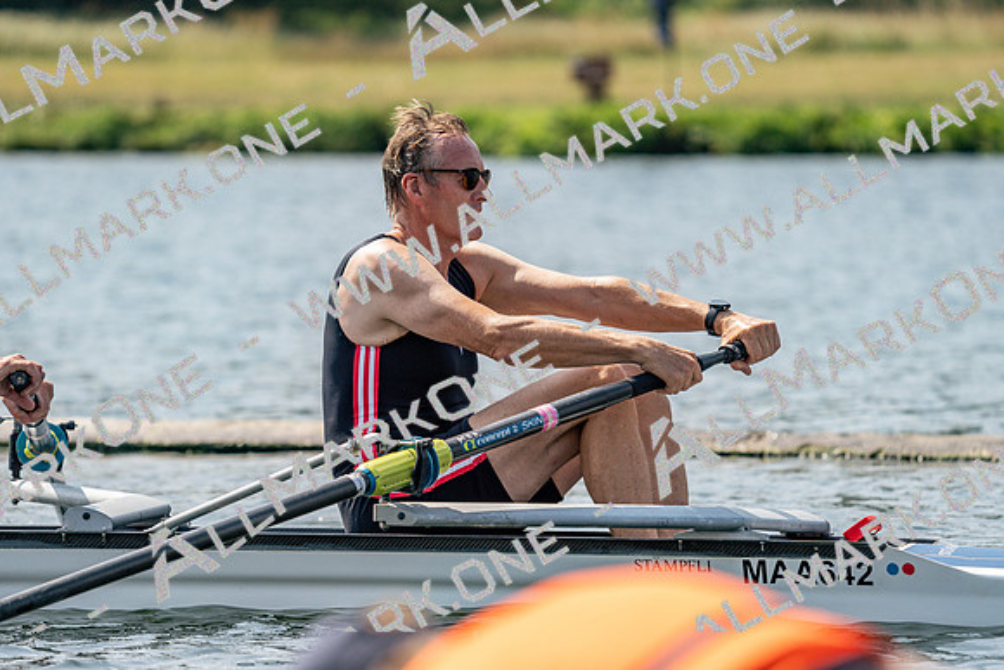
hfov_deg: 6.2
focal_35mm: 335
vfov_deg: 4.1
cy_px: 335
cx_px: 502
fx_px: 9345
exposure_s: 1/1600
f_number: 6.3
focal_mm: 335
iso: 200
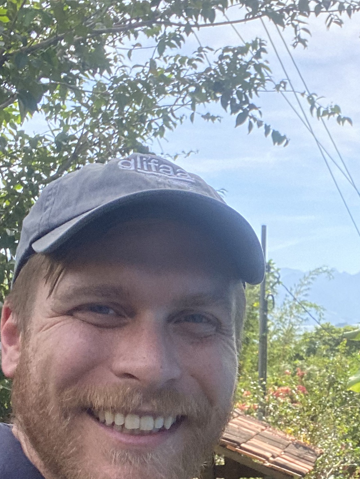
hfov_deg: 22.4
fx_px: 887
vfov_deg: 29.9
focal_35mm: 64
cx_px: 316
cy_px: 345
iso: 25
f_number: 2.2
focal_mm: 2.71
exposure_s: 1/730
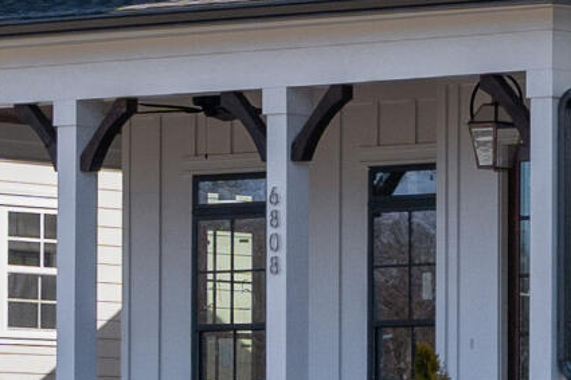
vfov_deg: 5.8
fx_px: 3694
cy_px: -141
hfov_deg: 7.8
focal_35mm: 233
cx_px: 1635
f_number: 7.1
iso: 320
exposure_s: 1/800
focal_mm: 33
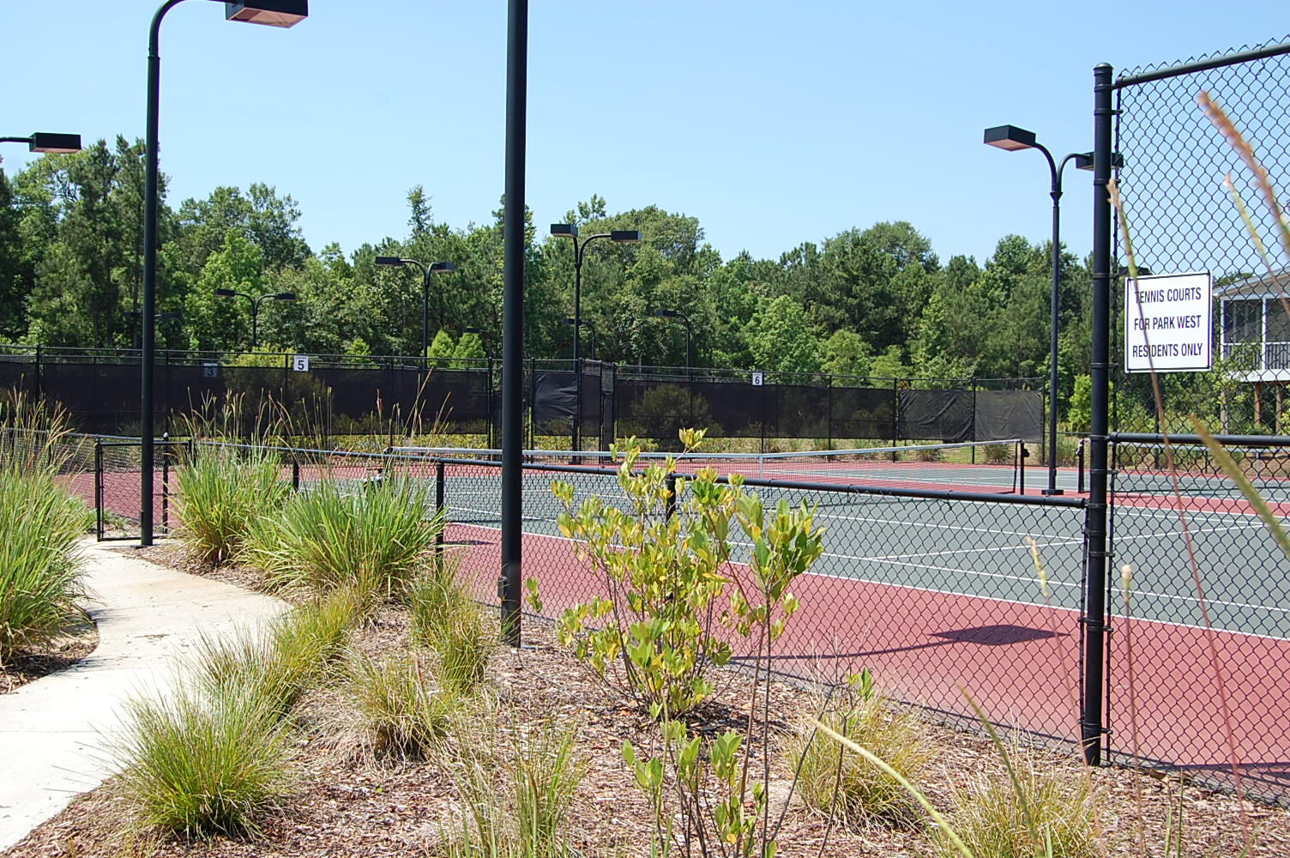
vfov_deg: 34.1
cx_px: 645
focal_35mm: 39
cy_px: 429
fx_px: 1396
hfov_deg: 49.6
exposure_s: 1/250
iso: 200
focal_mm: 26
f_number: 8
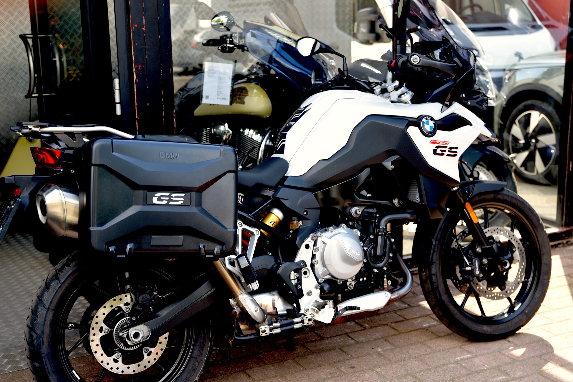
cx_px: 286
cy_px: 191
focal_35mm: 55
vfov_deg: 24.6
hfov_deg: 36.2
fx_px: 876
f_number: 4.5
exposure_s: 1/80
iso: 100
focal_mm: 55
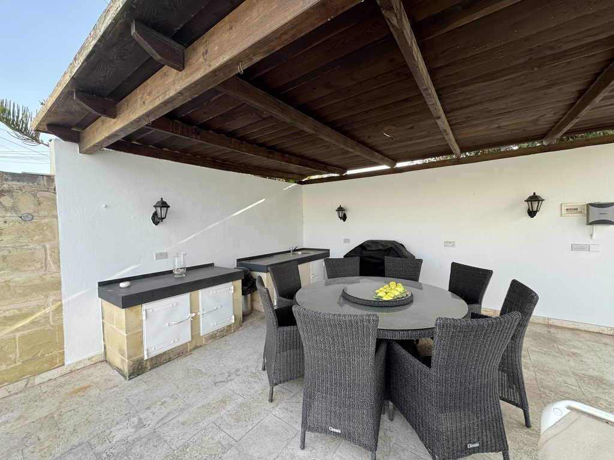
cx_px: 307
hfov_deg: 102.1
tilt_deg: -1.5
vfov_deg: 85.7
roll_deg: +0.5
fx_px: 248
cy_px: 230
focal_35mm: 14
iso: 40
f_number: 2.2
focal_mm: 2.22
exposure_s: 1/196
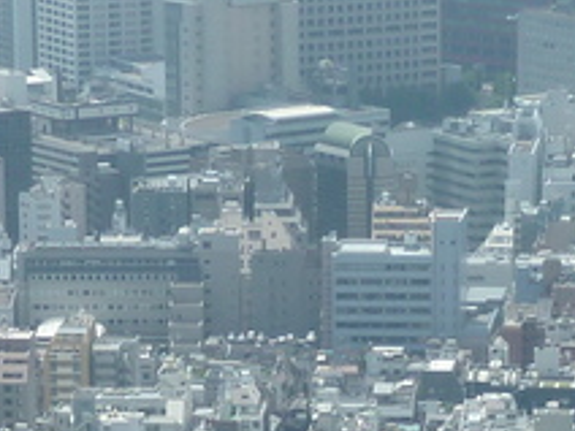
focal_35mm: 295
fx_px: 4900
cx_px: 415
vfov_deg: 4.9
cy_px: 1035
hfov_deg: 6.7
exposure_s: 1/500
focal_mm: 8.5
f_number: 3.8
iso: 80
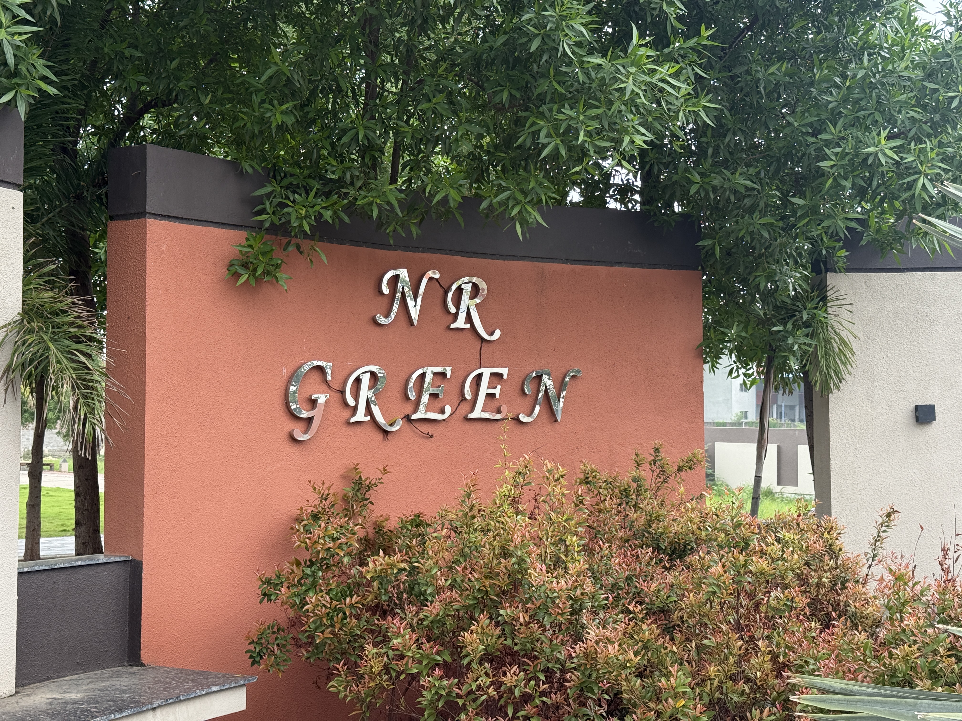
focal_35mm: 48
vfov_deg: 30.3
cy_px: 360
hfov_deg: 39.7
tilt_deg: +3.1
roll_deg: -0.8
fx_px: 1334
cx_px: 481
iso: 80
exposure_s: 1/740
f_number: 1.78
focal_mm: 6.76
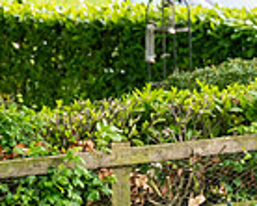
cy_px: 167
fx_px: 4528
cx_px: 585
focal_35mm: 594
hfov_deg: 3.2
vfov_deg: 2.6
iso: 400
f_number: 4
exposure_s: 1/1250
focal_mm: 98
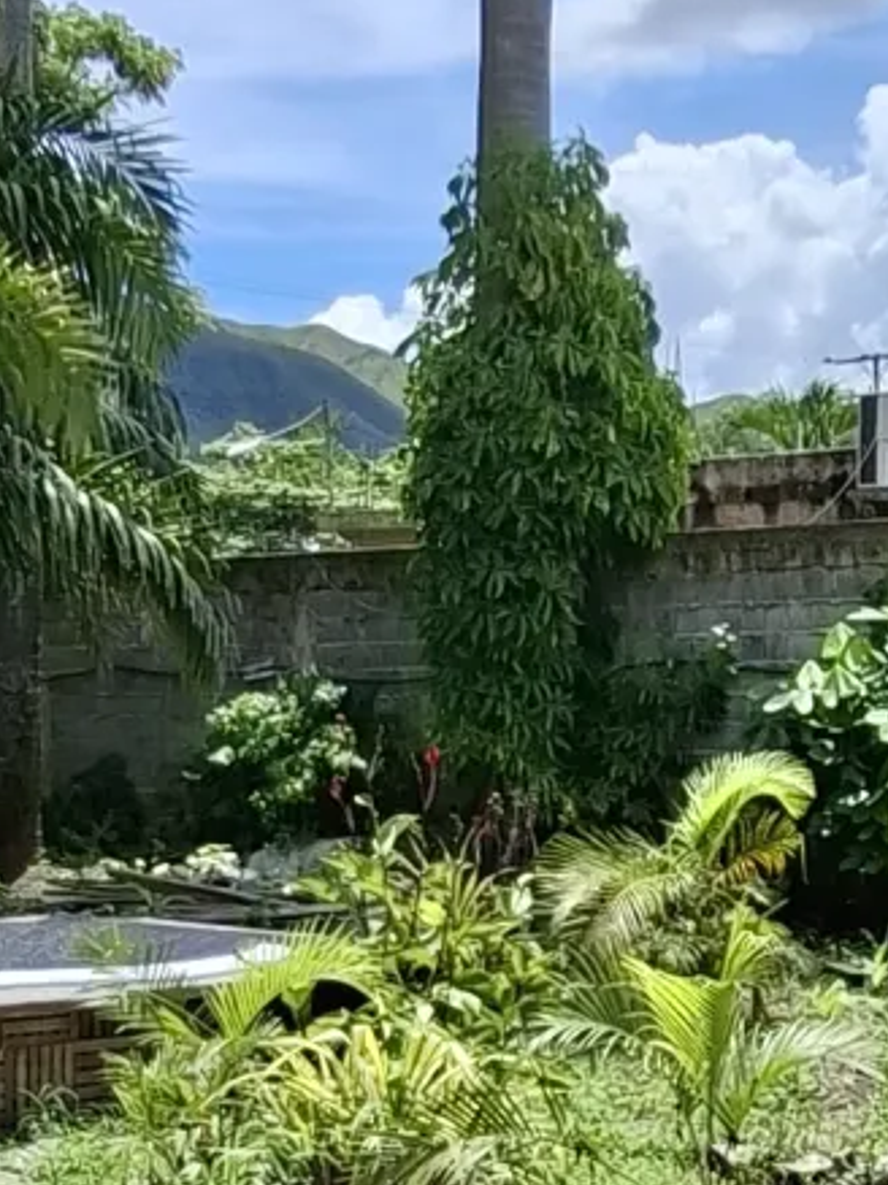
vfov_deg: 25.4
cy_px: 863
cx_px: 417
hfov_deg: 19.4
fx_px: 2602
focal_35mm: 76
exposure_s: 1/2326
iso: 40
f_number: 2.2
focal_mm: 1.74
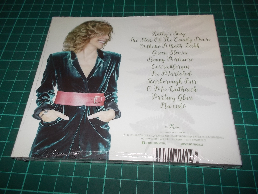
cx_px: 129
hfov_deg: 61.7
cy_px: 97
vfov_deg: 48.2
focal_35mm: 29
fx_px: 216
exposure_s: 1/30
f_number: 3.3
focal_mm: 4.1
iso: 200
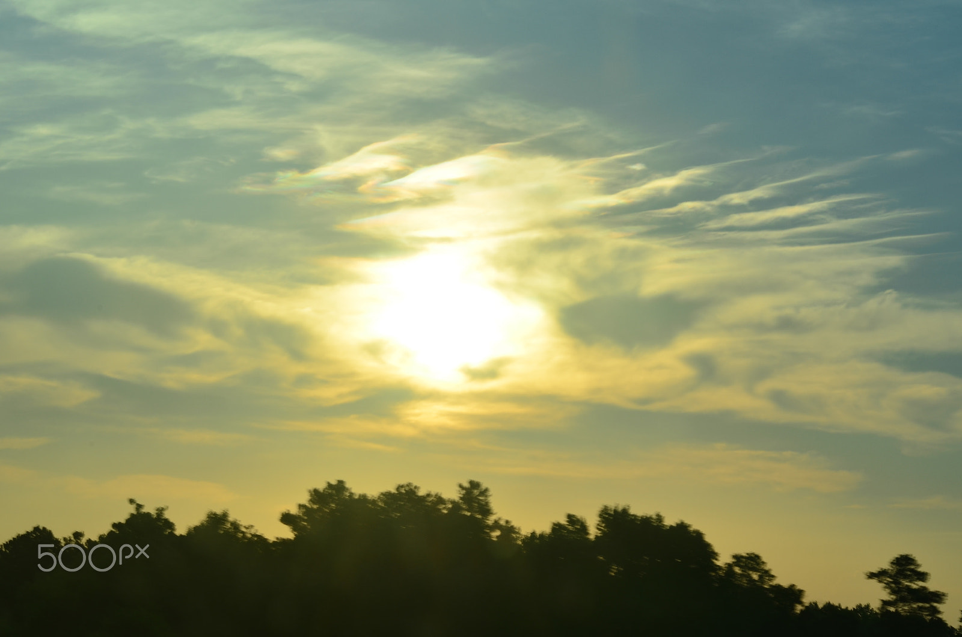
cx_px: 481
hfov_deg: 19.5
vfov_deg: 13.0
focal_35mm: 105
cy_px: 318
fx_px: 2799
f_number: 18
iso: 100
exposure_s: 1/40
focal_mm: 70
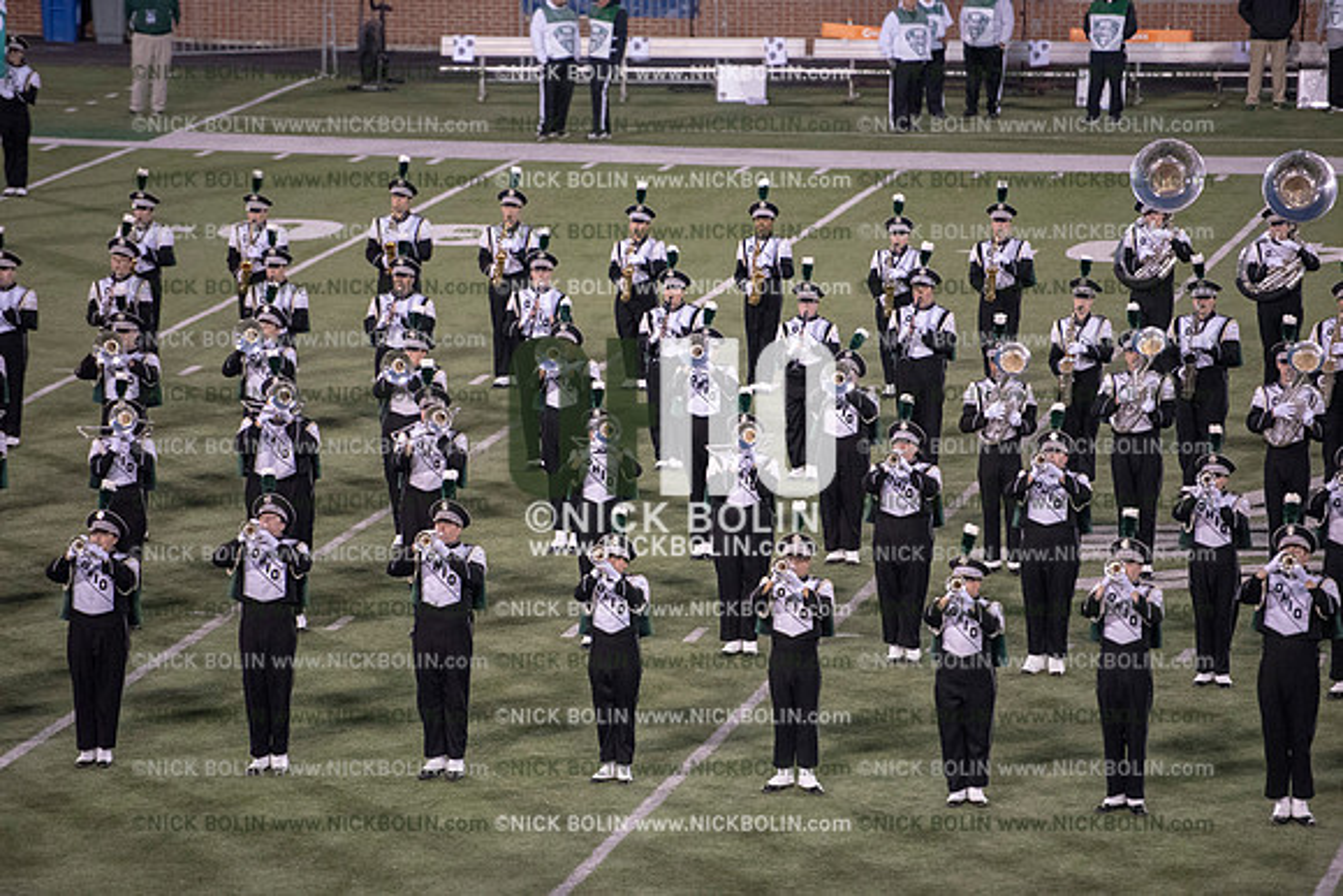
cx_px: 672
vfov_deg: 6.9
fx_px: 7463
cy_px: 448
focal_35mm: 200
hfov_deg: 10.3
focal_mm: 200
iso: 5000
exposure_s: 1/1250
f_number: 3.2
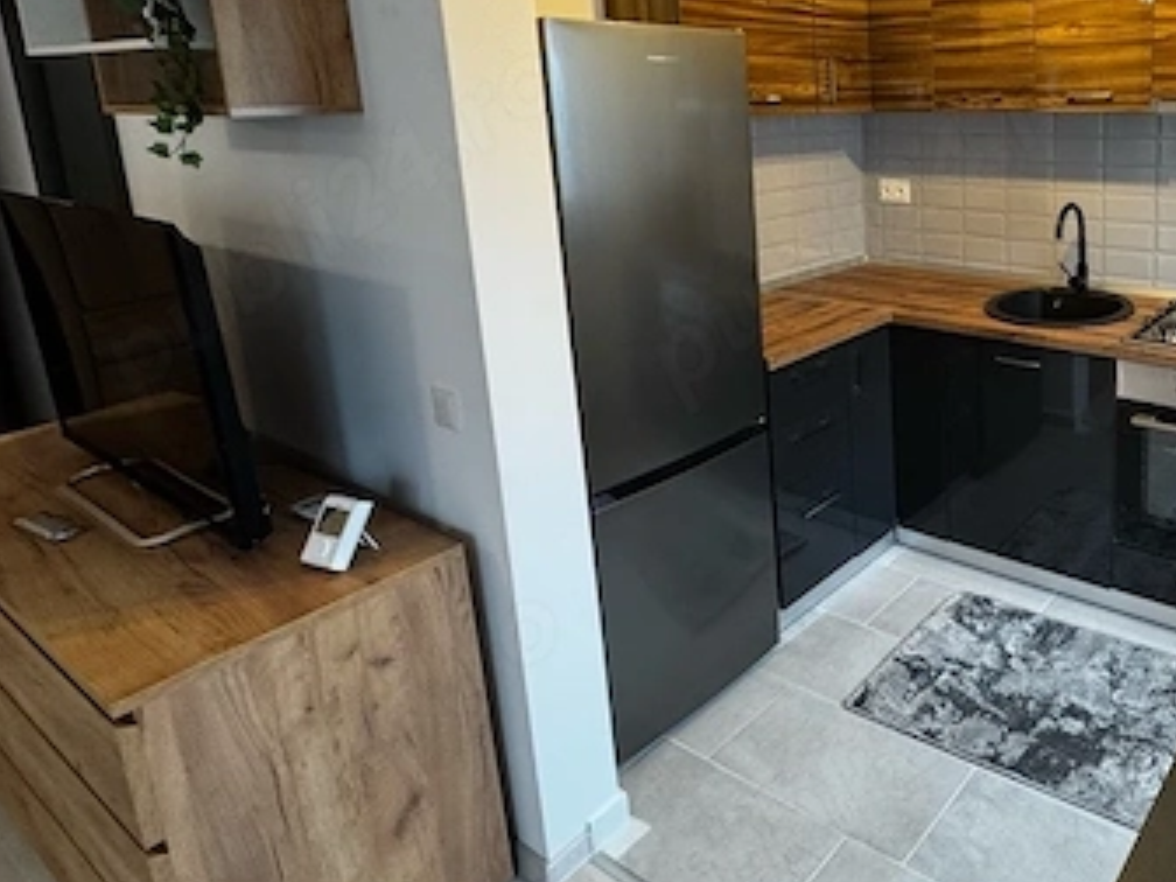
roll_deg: +0.3
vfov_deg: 52.8
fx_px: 849
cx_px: 1015
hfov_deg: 60.8
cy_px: 238
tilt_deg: -9.9
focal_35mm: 25
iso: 250
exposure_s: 1/50
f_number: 2.2
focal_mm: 2.22
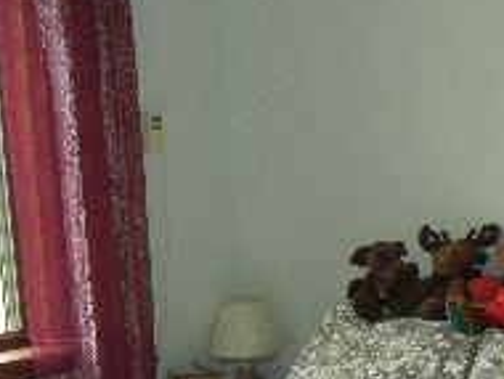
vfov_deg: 14.4
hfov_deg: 19.2
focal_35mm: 101
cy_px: 387
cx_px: 422
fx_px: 1472
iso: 160
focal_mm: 5.4
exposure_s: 1/40.8
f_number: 3.5
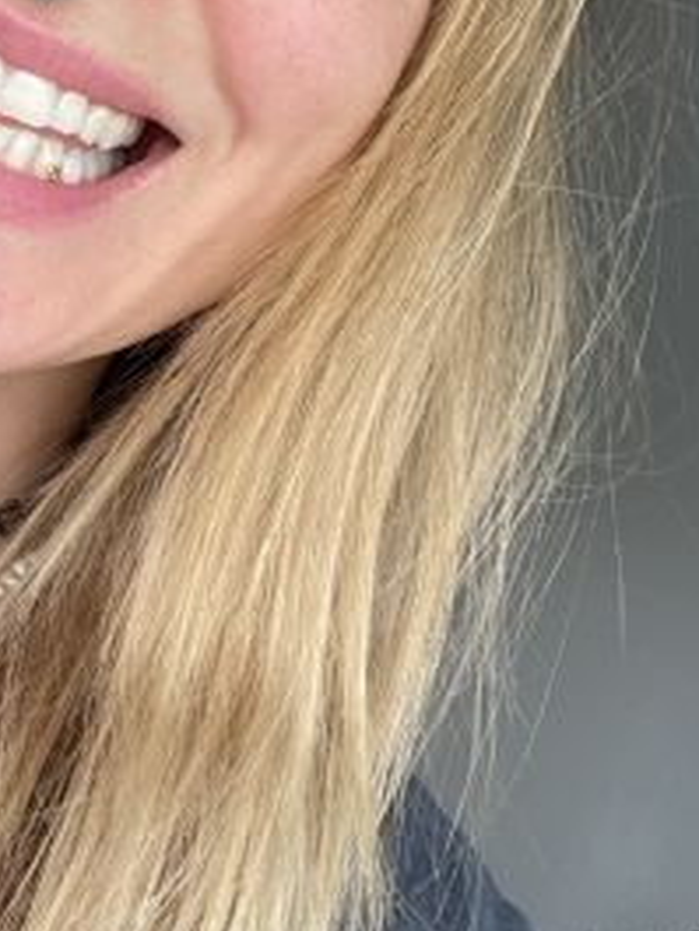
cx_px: 39
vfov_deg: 27.5
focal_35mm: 68
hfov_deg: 21.1
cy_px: 91
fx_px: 1829
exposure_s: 1/121
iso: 64
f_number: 2.2
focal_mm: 2.71
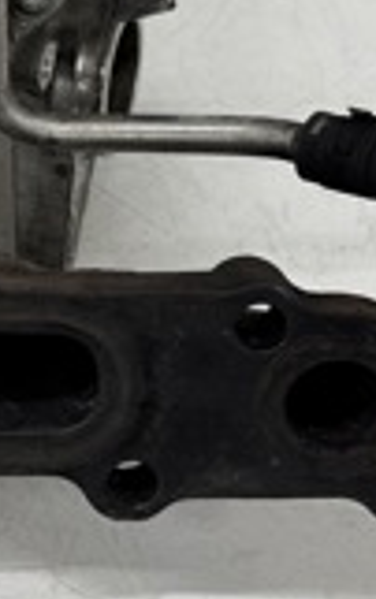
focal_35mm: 101
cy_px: 95
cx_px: -238
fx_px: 1652
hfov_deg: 12.2
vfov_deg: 20.3
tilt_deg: -44.1
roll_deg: -3.0
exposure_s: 1/100
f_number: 1.78
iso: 80
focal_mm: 6.76
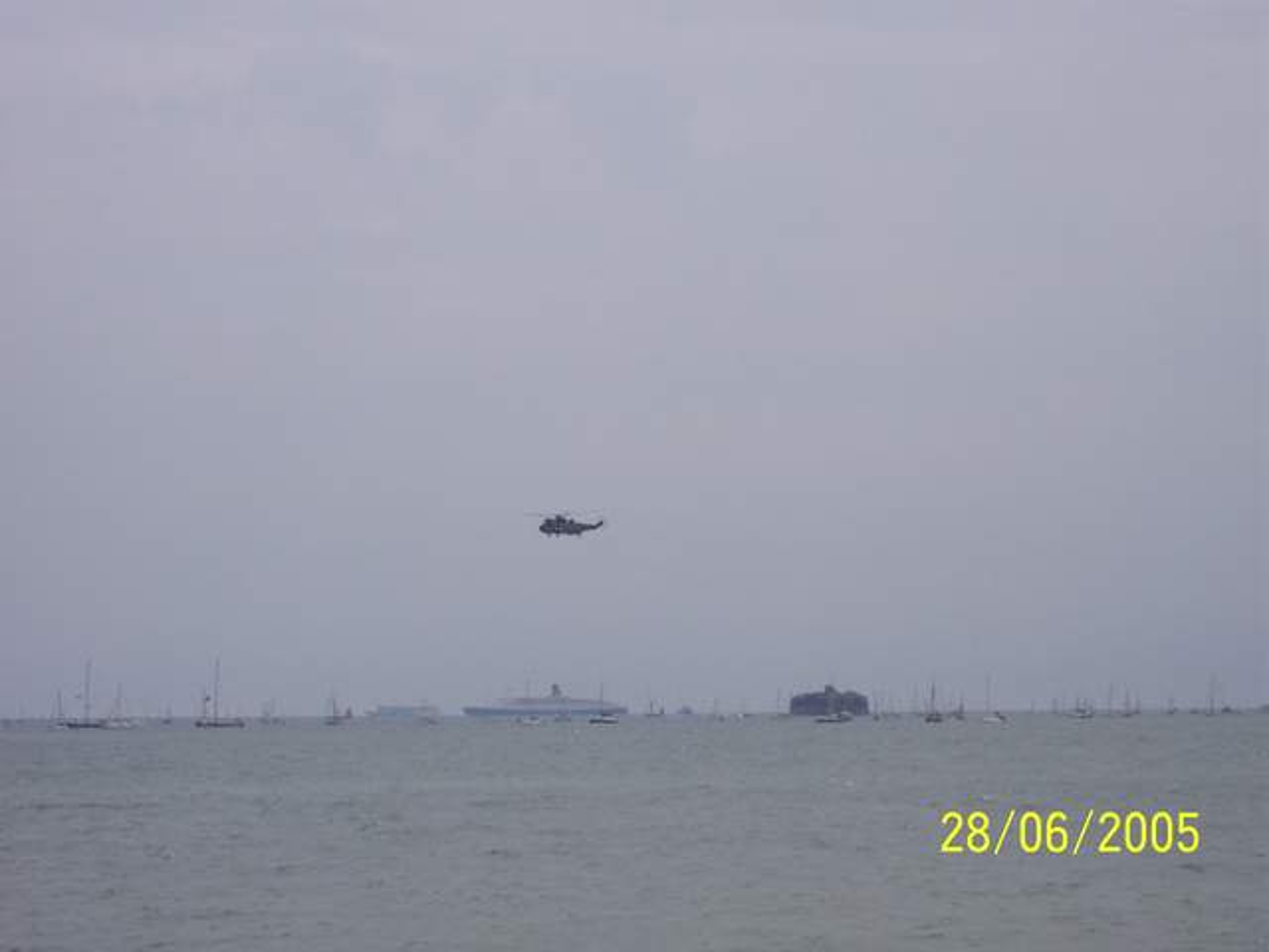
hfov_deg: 17.3
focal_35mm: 114
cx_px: 634
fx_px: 4179
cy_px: 476
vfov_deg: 13.0
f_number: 8
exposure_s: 1/700
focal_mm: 24
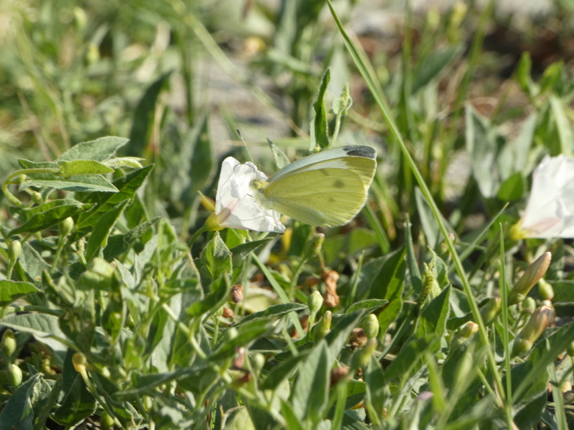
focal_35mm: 500
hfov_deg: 4.0
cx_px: 287
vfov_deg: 3.0
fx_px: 8292
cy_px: 215
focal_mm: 89.5
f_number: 5.6
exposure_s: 1/100
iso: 80
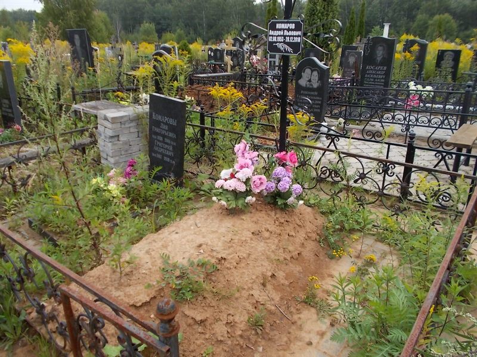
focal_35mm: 26
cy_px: 178
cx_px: 238
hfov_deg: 67.3
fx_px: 358
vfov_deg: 53.1
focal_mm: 4.6
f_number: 3.2
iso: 80
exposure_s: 1/400
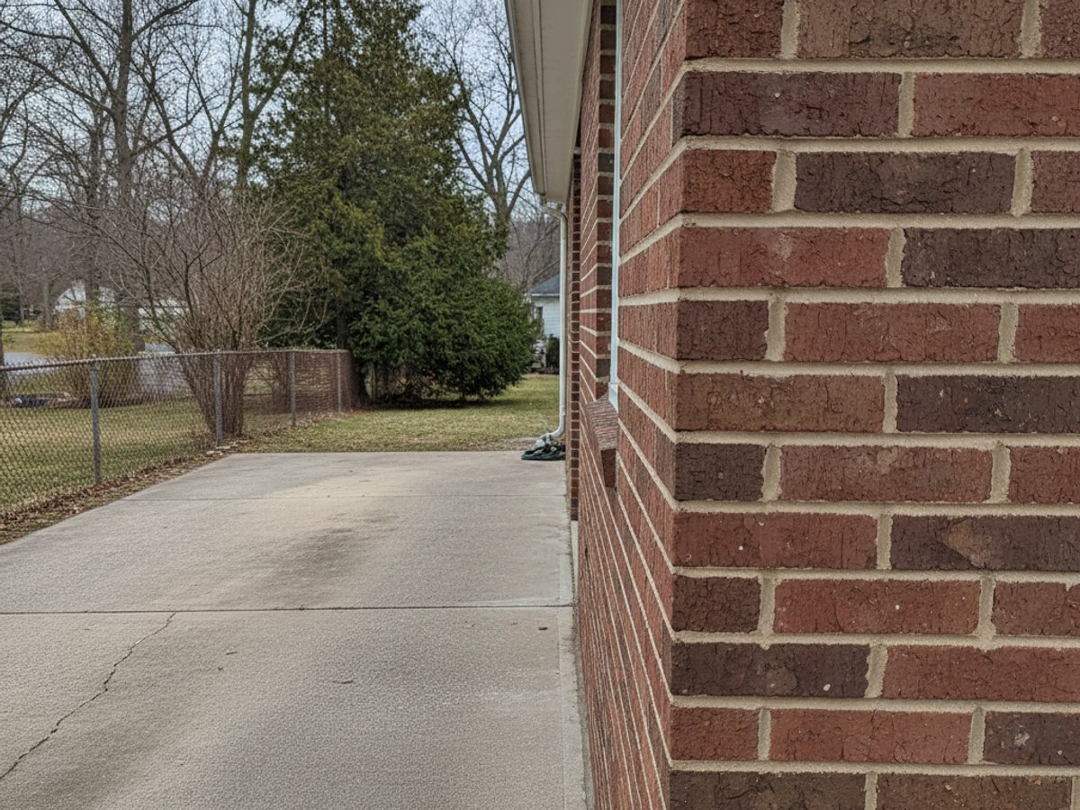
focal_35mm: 23
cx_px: 540
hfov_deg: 73.9
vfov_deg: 58.9
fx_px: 718
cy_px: 405
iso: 1177
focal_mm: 6.4
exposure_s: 1/172
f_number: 1.8
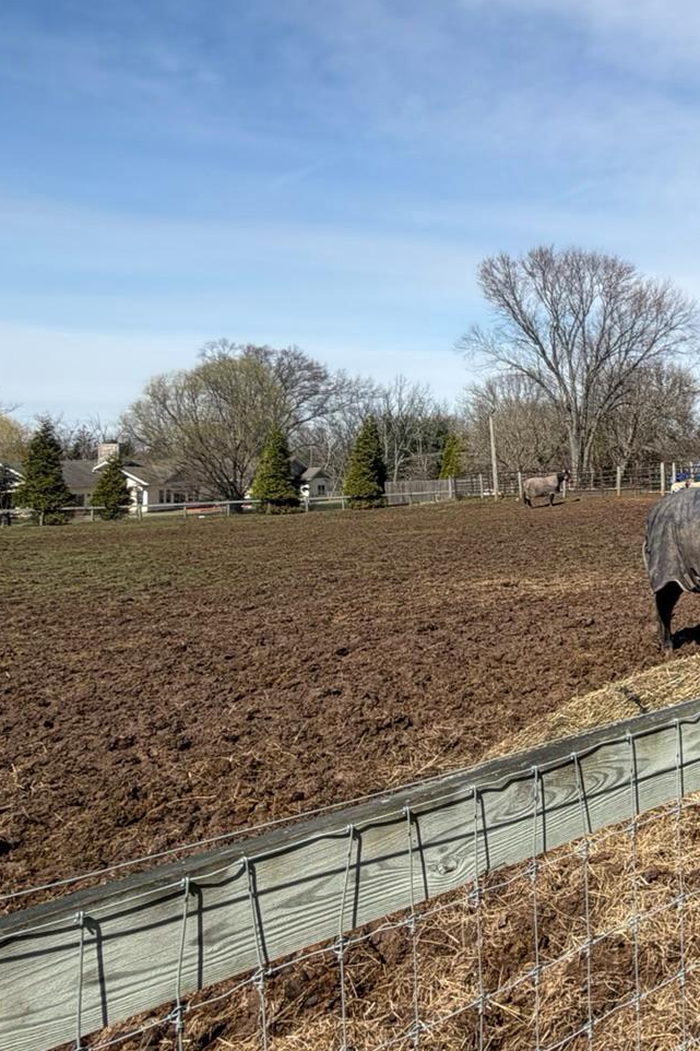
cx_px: 954
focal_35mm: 31
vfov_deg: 59.9
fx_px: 904
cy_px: 438
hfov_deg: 30.8
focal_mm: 2.22
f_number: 2.2
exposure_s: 1/770
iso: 20
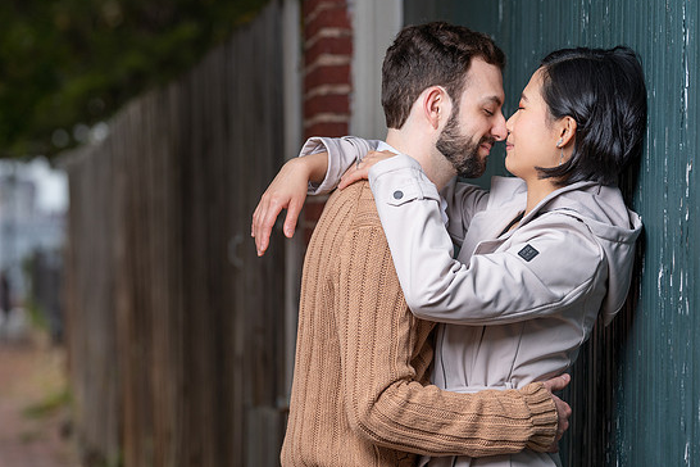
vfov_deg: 9.5
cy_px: 247
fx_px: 2800
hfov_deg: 14.2
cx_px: 313
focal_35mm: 144
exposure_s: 1/250
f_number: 4
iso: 400
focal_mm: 124
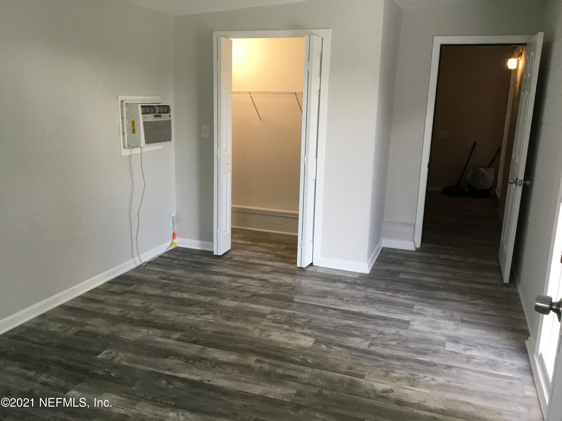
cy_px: 210
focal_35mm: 31
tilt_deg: -13.5
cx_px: 281
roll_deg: -2.2
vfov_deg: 45.4
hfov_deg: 58.4
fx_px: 503
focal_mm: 3.3
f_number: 2.4
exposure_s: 1/30
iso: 25
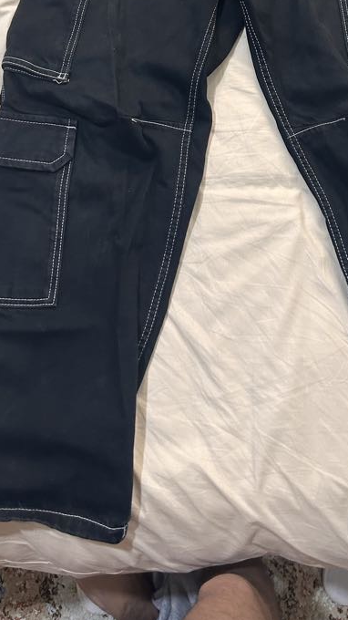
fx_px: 739
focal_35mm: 45
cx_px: 220
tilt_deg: -73.6
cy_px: 147
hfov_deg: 26.4
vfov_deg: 43.8
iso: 160
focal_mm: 5.7
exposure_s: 1/50
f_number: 1.5
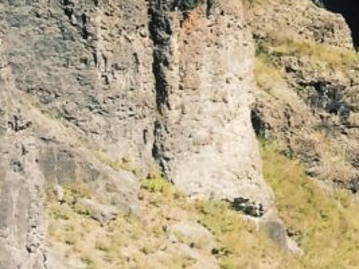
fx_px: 1731
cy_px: -75
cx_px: 965
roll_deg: +1.7
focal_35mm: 167
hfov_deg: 9.8
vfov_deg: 8.8
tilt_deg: +3.8
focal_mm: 4.15
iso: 32
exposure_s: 1/1709
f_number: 2.2
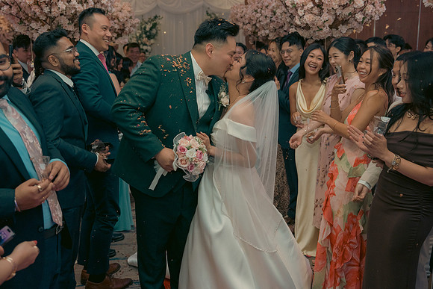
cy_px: 144
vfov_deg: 36.0
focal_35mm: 37
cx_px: 216
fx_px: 445
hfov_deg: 51.9
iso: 2500
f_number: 3.5
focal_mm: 37
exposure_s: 1/160
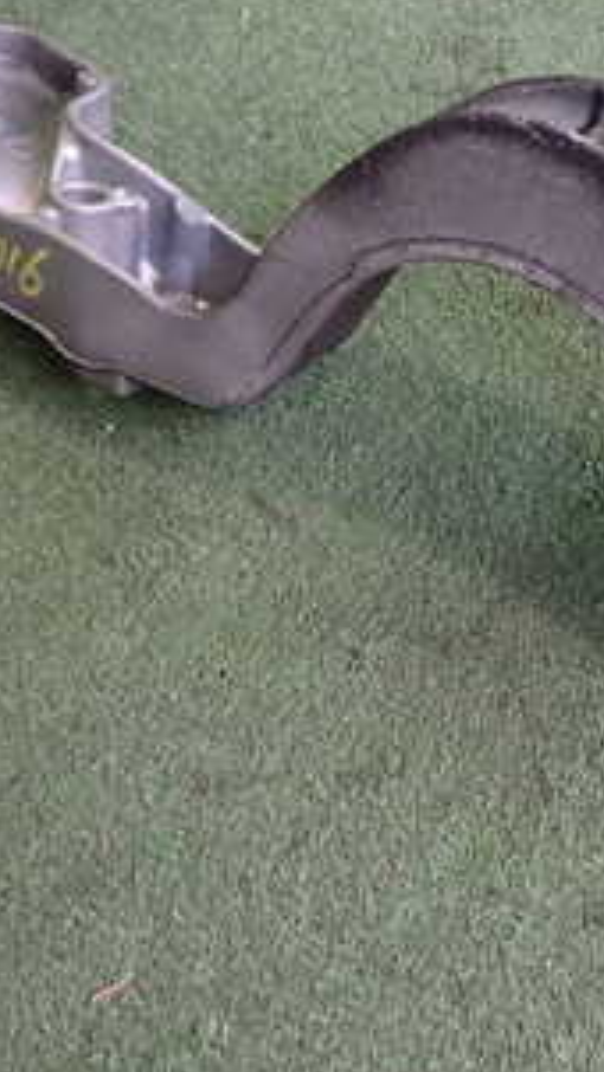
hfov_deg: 18.1
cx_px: 593
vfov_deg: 32.2
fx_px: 1850
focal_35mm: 65
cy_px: 408
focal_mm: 5.4
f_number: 2.3
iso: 200
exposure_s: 1/50
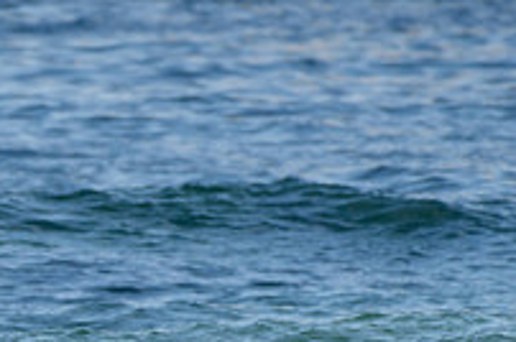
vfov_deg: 0.8
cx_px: -109
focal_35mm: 1764
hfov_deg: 1.2
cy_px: 438
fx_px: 25244
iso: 220
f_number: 5.6
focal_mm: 500
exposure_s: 1/1250
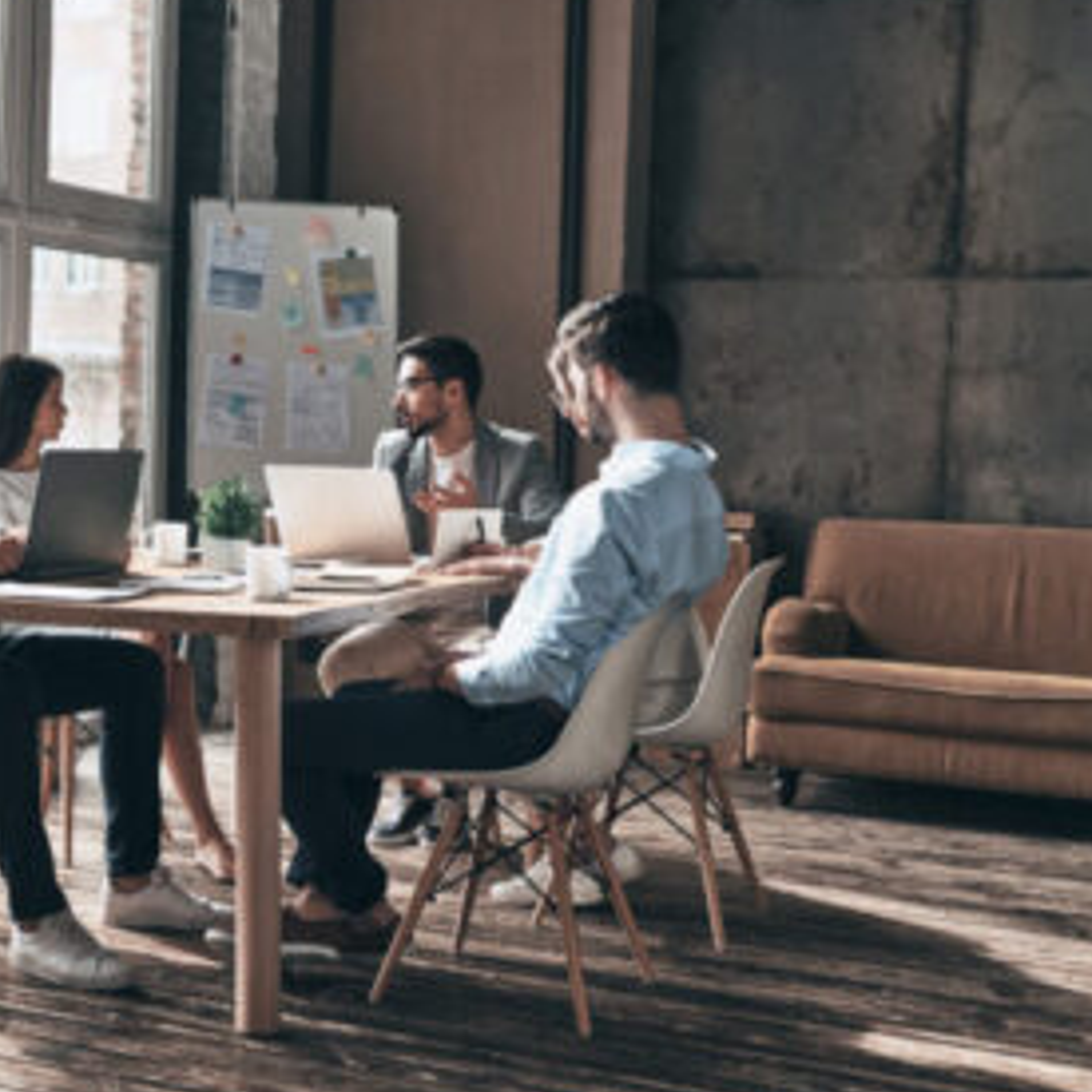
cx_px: 191
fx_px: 1927
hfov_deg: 30.7
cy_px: 538
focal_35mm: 54
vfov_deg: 31.6
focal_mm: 35
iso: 320
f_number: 3.5
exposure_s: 1/200
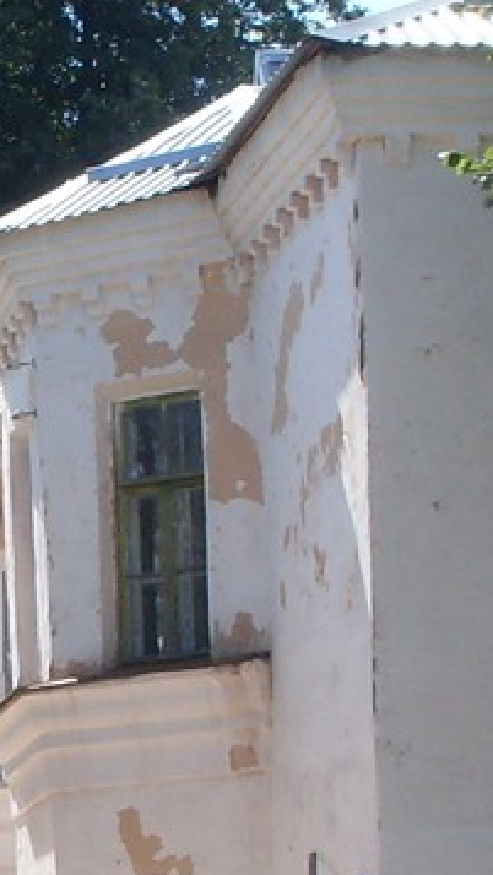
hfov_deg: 7.1
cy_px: 1026
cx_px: -367
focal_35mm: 166
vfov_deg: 12.7
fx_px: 3855
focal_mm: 6.3
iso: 80
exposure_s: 1/125
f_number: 8.4
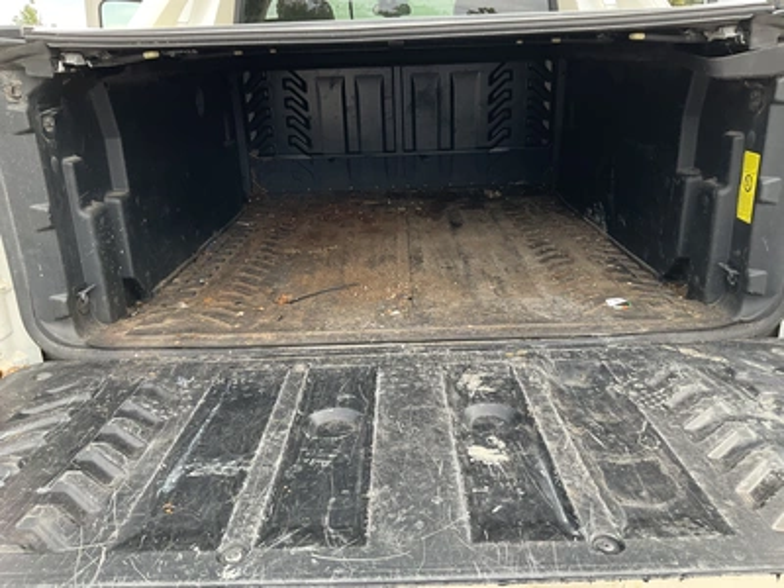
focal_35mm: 29
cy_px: 294
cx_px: 392
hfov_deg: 61.7
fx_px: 657
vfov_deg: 48.2
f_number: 1.8
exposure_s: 1/122
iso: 40
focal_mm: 3
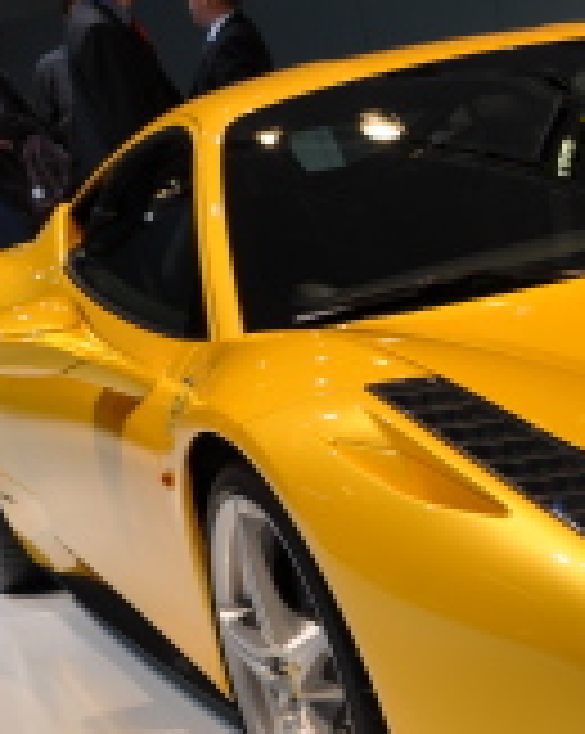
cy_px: 484
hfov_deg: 16.4
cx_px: 736
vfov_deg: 21.4
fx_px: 1930
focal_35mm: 89
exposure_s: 1/60
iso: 200
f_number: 8
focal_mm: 24
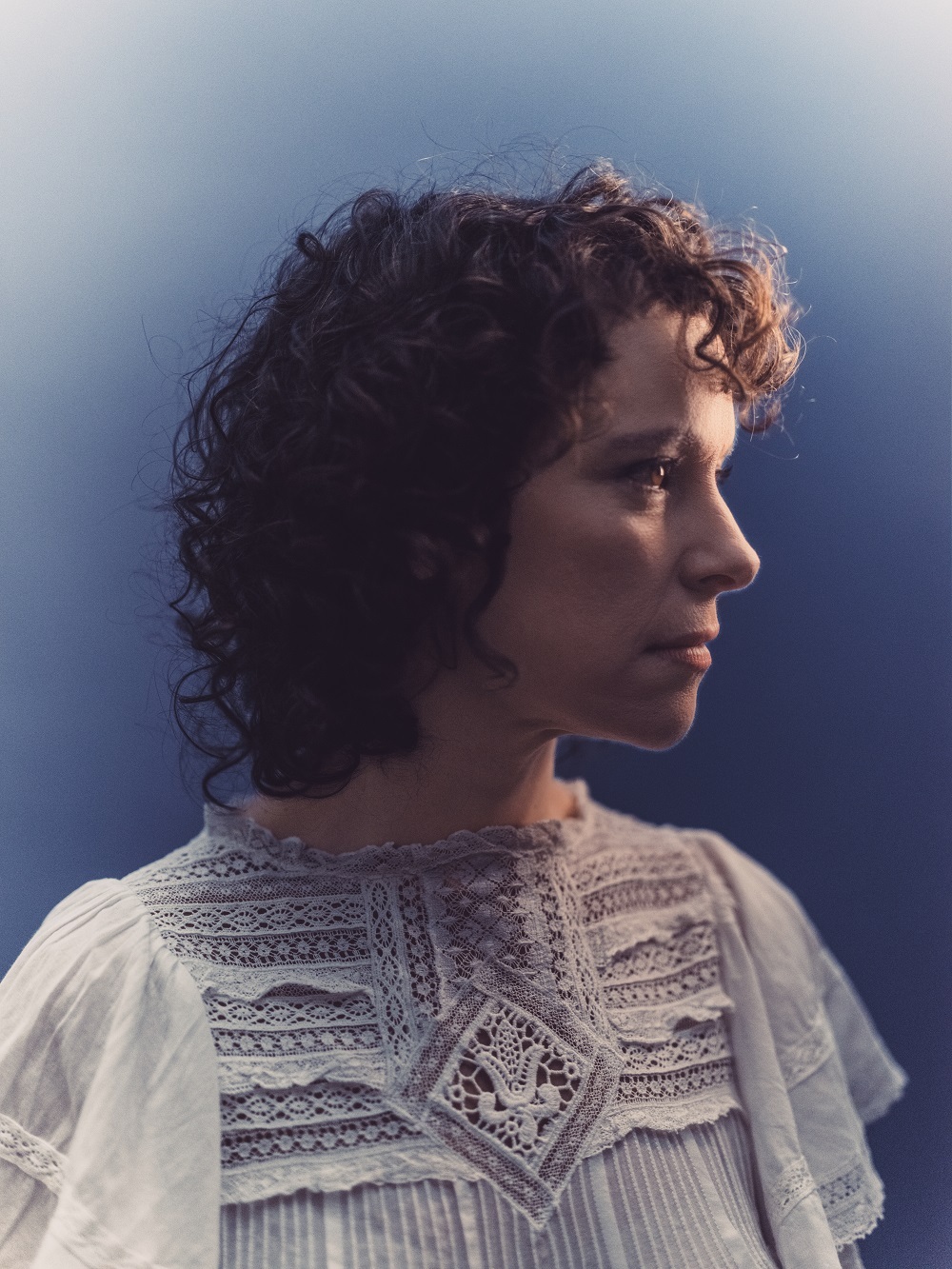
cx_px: 476
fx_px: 2310
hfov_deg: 23.3
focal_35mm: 63
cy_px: 634
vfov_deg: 30.7
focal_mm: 80
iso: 2000
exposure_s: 1/4000
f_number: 1.7
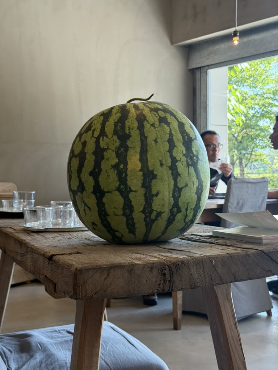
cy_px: 185
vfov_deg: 39.7
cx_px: 139
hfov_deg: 30.3
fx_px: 514
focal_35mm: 48
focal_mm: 6.76
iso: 125
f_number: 1.78
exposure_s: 1/233
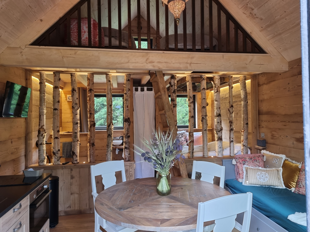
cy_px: 116
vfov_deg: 53.1
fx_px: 233
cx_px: 155
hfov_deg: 67.3
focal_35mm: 26
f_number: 1.8
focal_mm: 5.4
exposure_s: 1/100
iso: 250
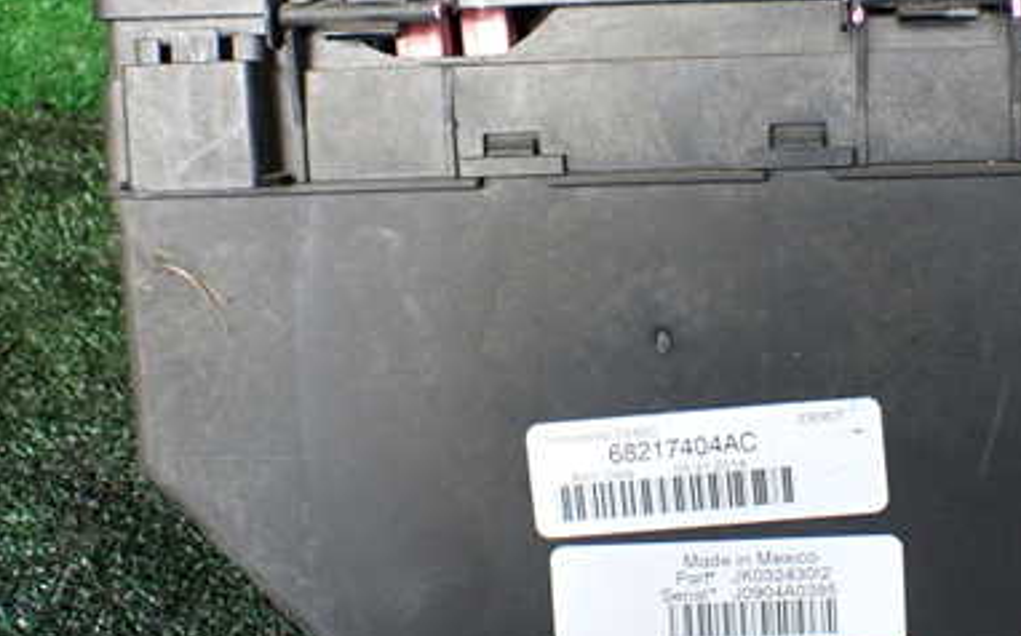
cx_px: 708
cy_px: 184
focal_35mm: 50
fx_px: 1390
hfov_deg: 39.7
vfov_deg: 25.6
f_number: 2.3
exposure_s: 1/125
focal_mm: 5.4
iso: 200
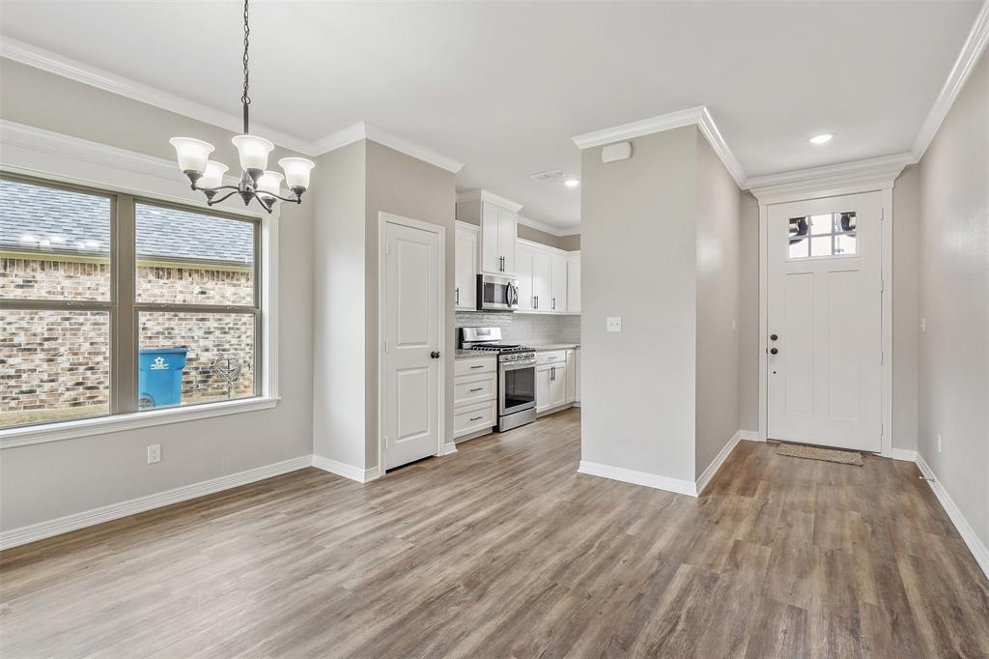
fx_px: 439
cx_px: 494
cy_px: 330
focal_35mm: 16
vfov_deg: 73.7
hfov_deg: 96.8
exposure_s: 1/40
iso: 800
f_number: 8
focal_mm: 16
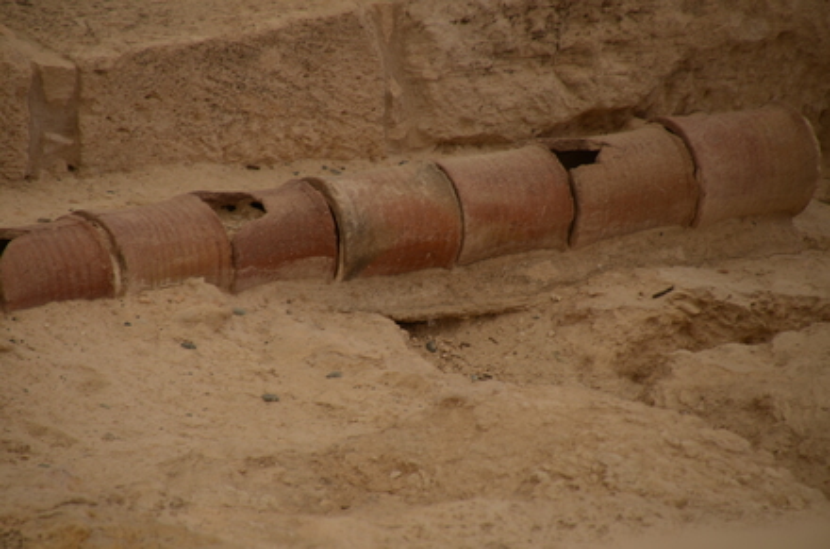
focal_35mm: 450
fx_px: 10349
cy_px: 274
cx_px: 415
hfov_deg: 4.6
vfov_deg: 3.0
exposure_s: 1/60
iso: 100
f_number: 6.3
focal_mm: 300
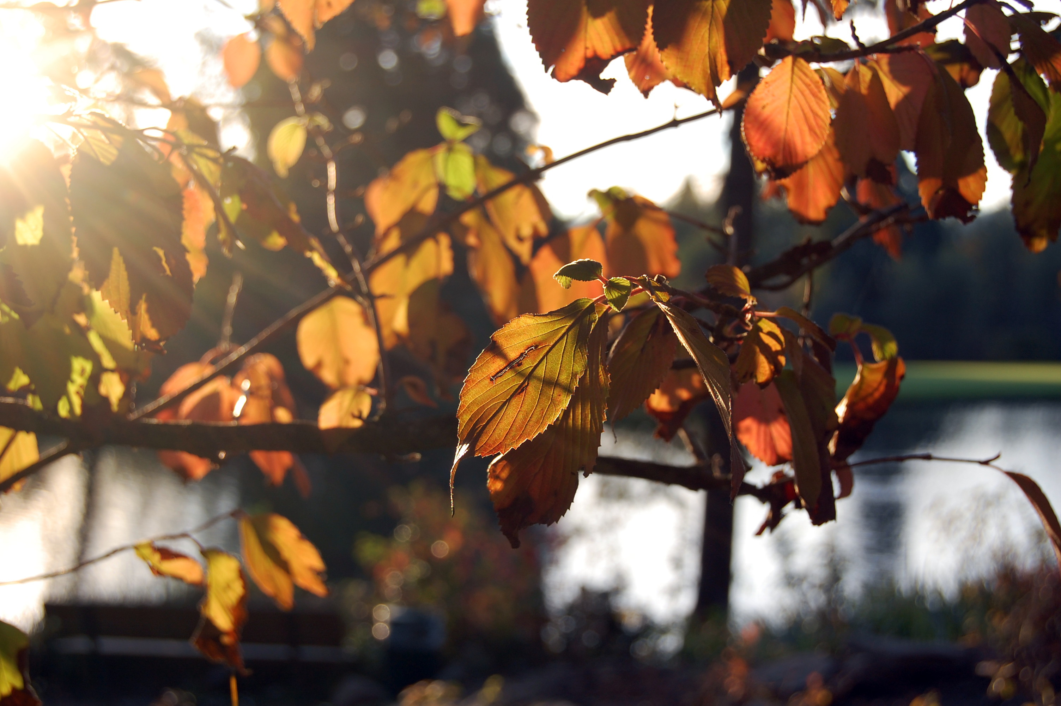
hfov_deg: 29.9
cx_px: 530
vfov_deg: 20.1
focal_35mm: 68
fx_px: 1988
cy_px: 353
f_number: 6.3
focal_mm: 45
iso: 200
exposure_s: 1/160
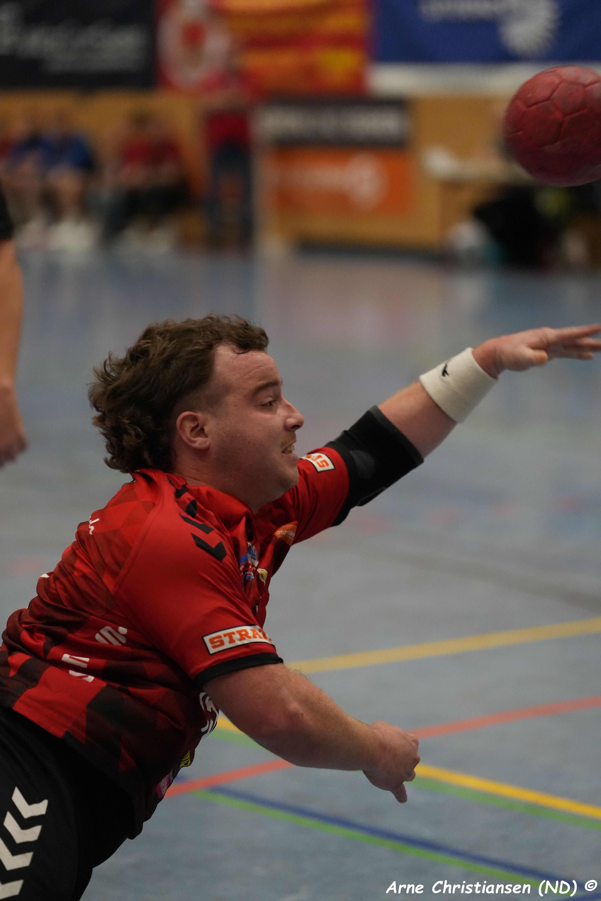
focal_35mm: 136
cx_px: 300
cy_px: 450
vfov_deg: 15.1
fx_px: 3405
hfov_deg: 10.1
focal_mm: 136
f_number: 2.8
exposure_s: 1/1250
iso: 6400
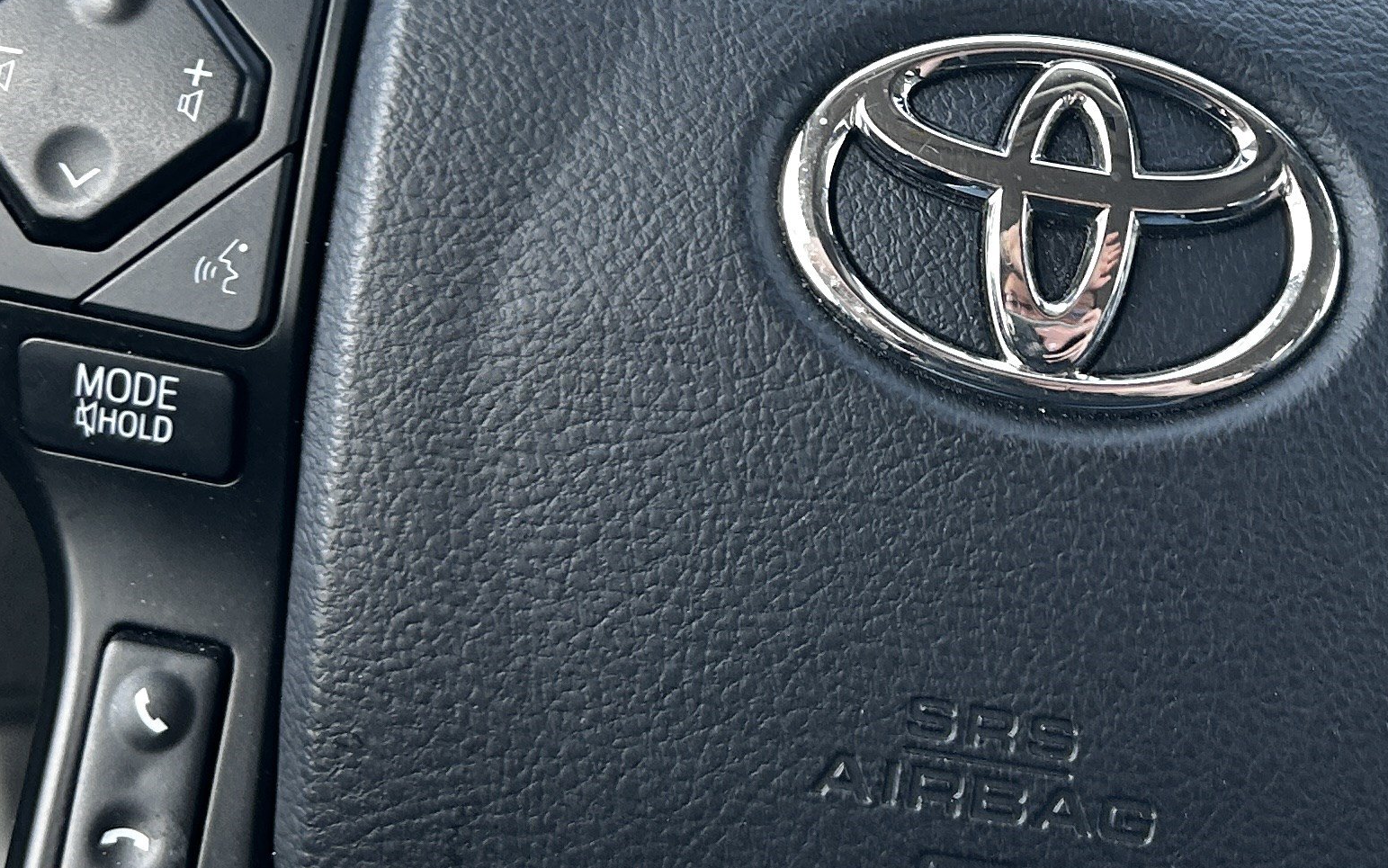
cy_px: 18
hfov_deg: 28.5
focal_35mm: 72
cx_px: 877
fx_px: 2724
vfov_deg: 17.7
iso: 64
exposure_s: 1/111
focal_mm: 5.7
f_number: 1.5
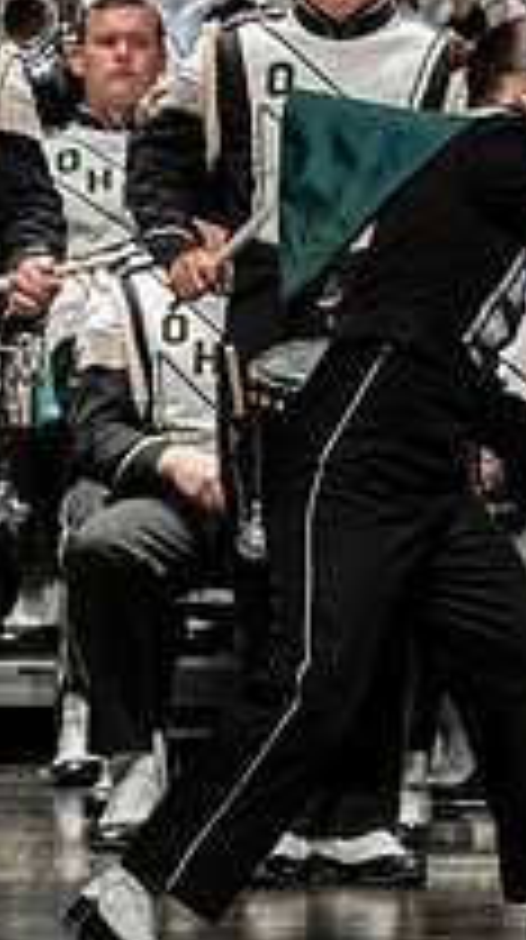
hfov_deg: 2.0
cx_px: 1034
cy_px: 319
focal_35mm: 611
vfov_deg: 3.5
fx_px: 15205
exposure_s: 1/500
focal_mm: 140
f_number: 4
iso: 4000
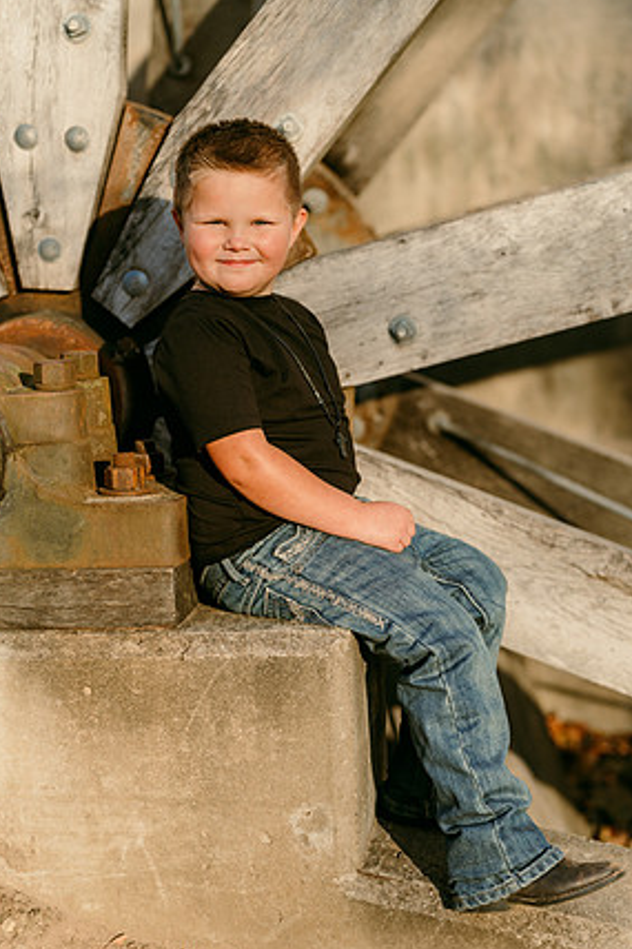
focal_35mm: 80
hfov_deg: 17.0
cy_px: 481
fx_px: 2108
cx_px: 317
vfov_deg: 25.4
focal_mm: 76
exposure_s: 1/1250
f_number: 2.5
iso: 320
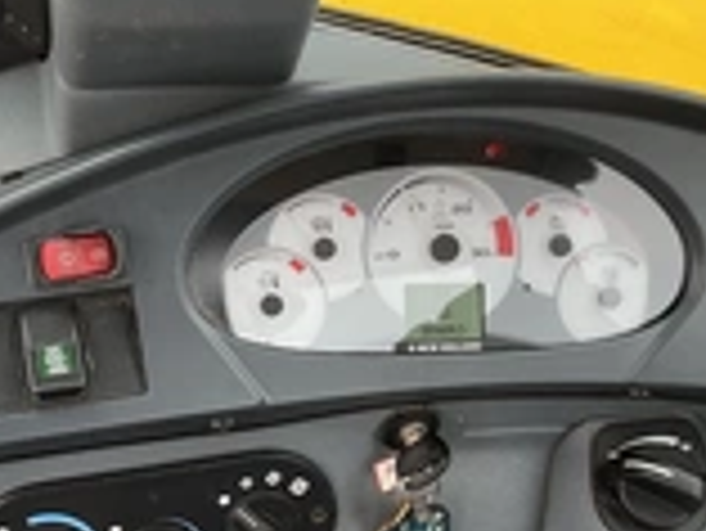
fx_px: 1510
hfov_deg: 26.3
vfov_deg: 19.8
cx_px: 418
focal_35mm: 74
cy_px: 396
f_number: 1.8
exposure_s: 1/122
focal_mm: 3
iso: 40
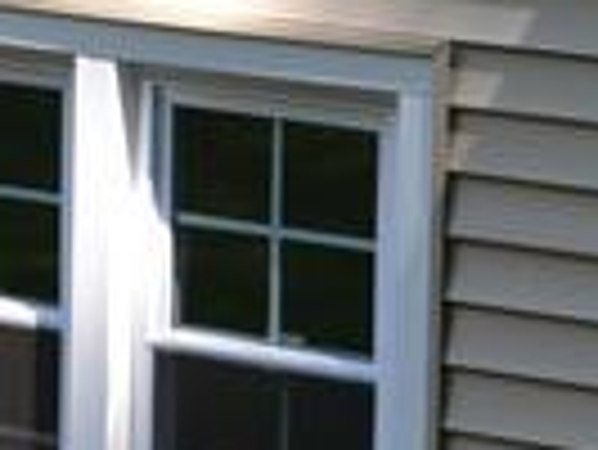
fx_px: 4876
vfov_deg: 5.3
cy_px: -27
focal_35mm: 282
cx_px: 139
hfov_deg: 7.0
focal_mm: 24
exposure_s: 1/125
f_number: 5.6
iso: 110
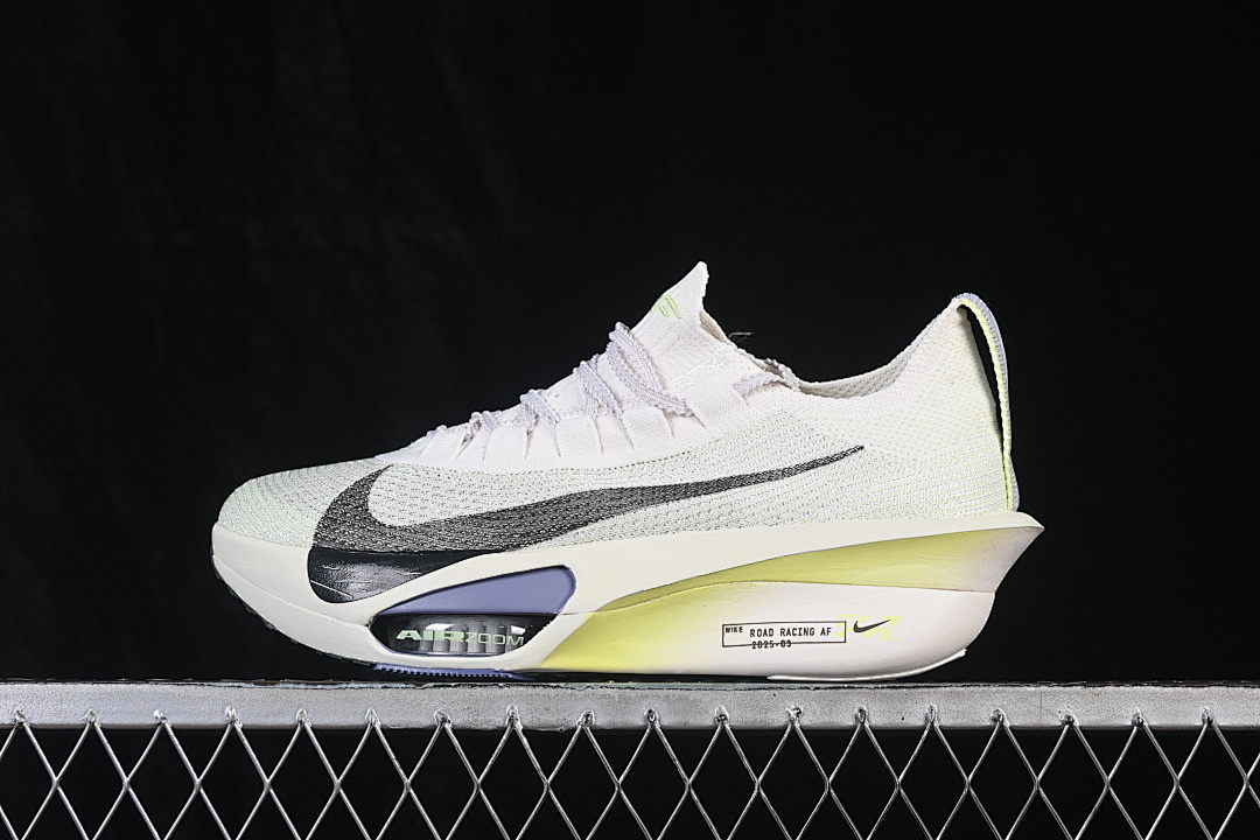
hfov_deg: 27.0
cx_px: 630
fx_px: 2625
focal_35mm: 75
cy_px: 420
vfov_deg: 18.2
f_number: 8
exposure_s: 1/80
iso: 160
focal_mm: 50
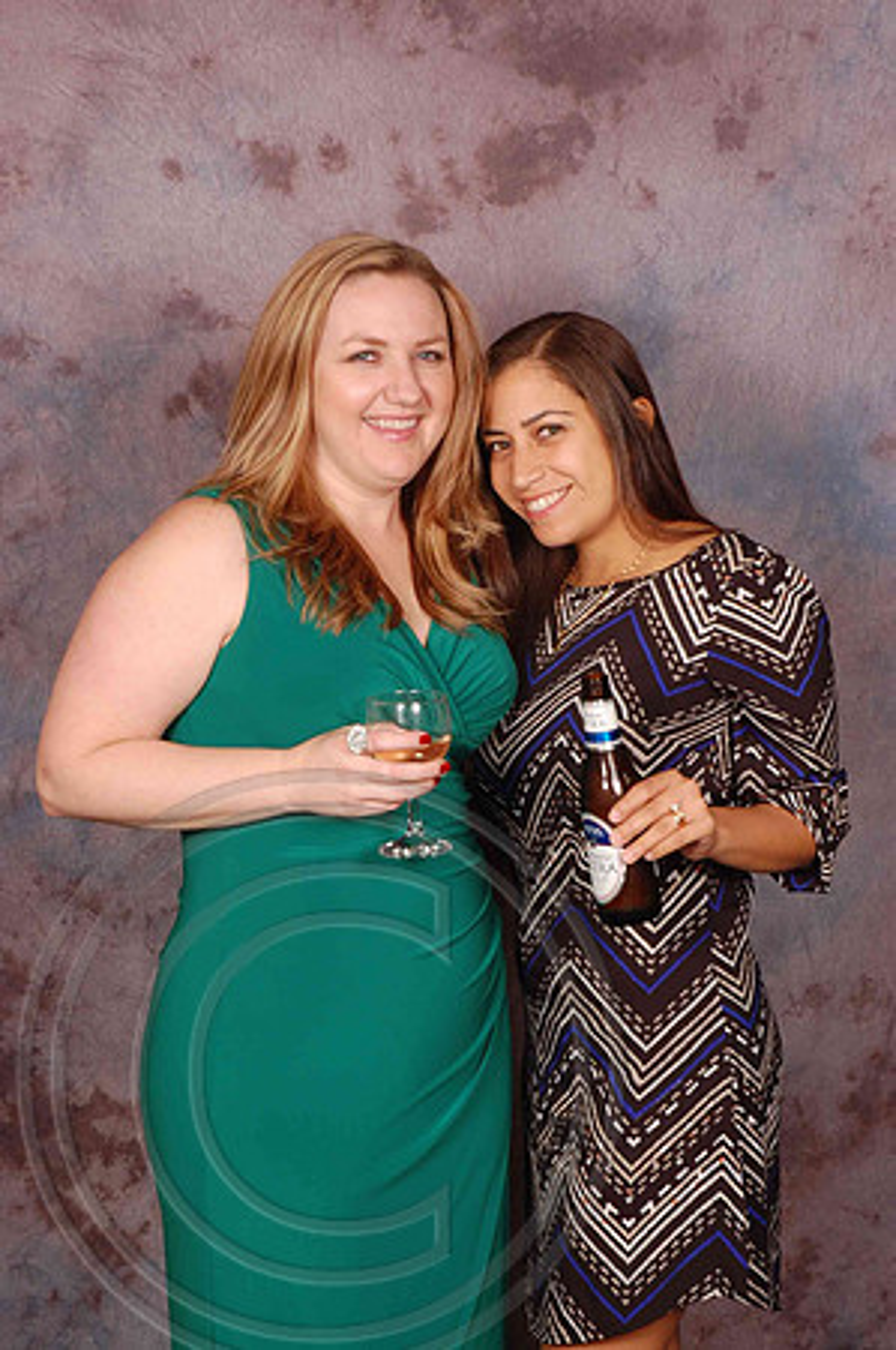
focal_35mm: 75
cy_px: 675
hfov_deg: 18.1
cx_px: 448
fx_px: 2806
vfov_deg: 27.0
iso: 200
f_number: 10
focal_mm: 50
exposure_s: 1/125
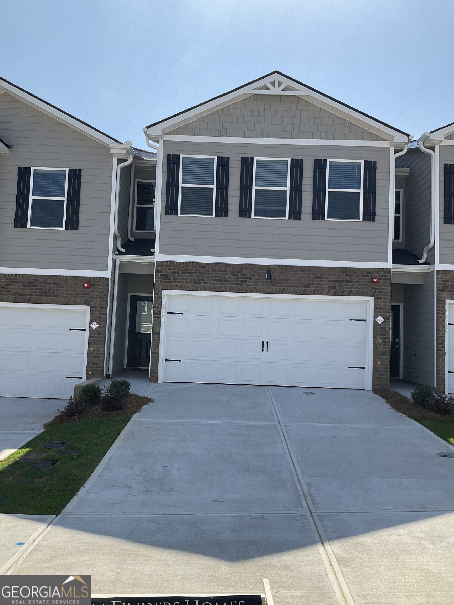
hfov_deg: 48.2
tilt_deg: +5.0
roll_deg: -2.0
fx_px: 507
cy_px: 302
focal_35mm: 29
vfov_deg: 61.7
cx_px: 227
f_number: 1.8
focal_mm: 3
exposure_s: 1/2058
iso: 16
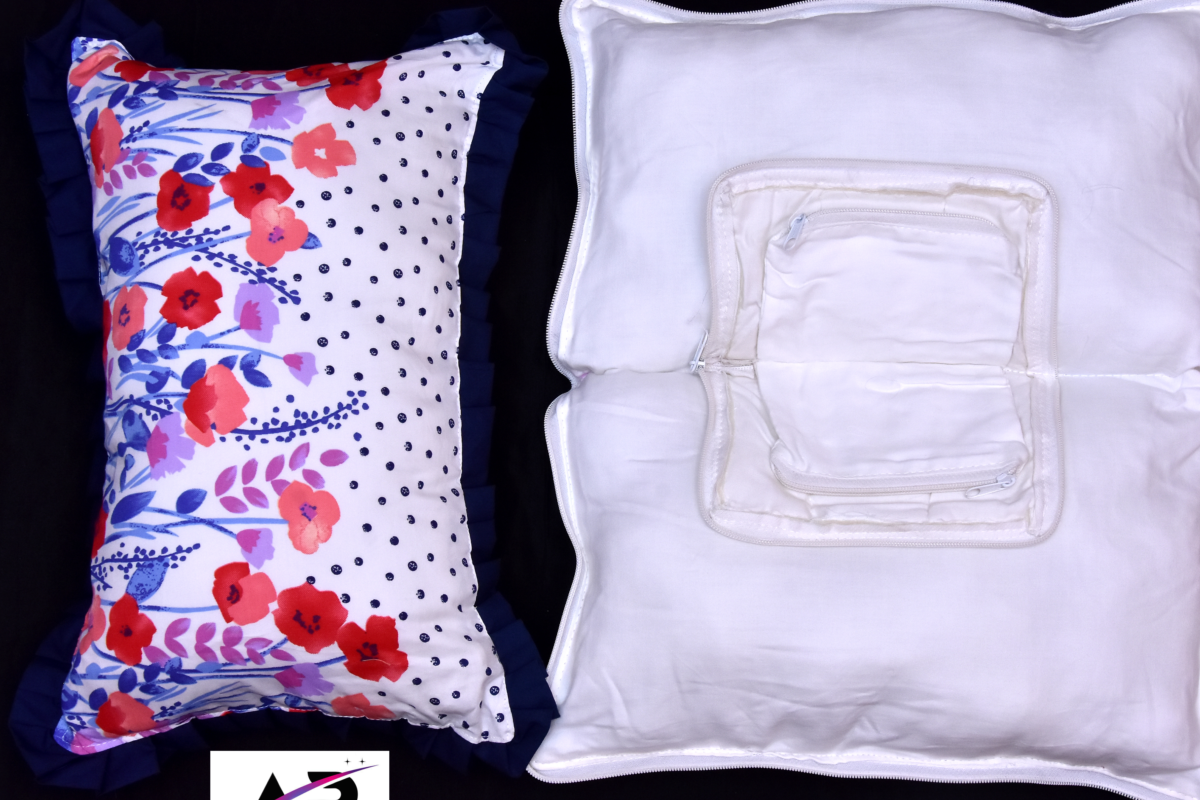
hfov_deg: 28.8
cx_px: 682
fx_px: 2333
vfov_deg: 19.5
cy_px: 410
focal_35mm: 70
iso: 500
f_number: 10
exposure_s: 1/125
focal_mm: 34
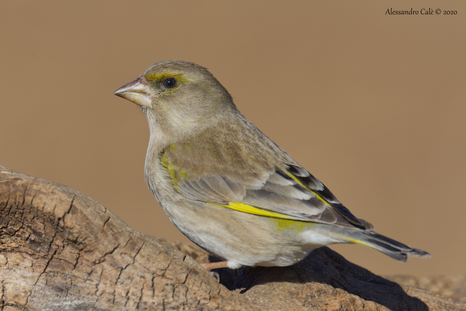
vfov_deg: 1.5
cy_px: 156
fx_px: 11654
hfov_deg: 2.3
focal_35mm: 900
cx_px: 233
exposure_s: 1/2000
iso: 640
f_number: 9
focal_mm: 600
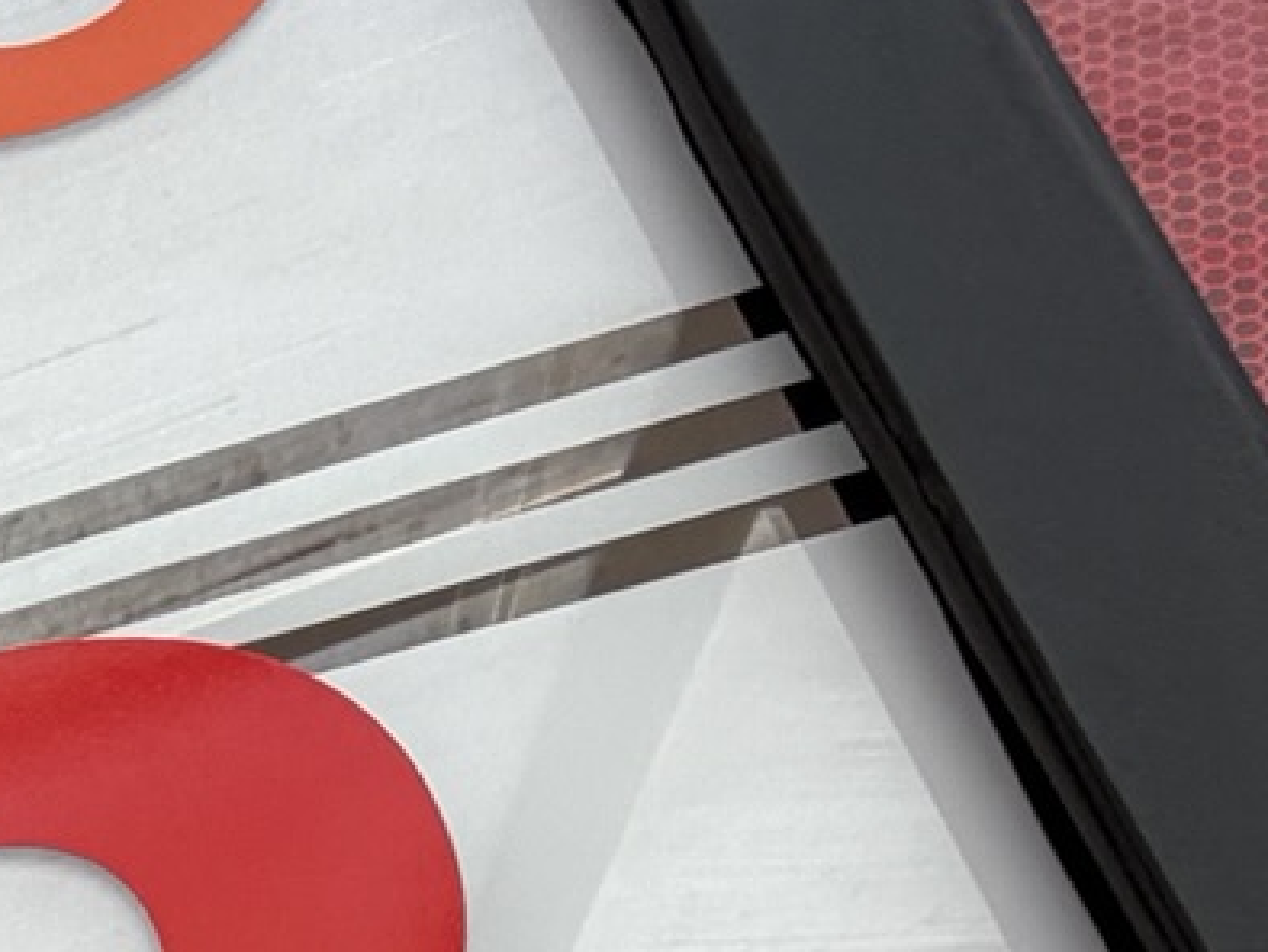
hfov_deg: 19.4
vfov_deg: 15.4
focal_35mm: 71
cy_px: 2033
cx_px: -1101
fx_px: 2602
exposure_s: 1/121
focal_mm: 2.22
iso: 50
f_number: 2.2
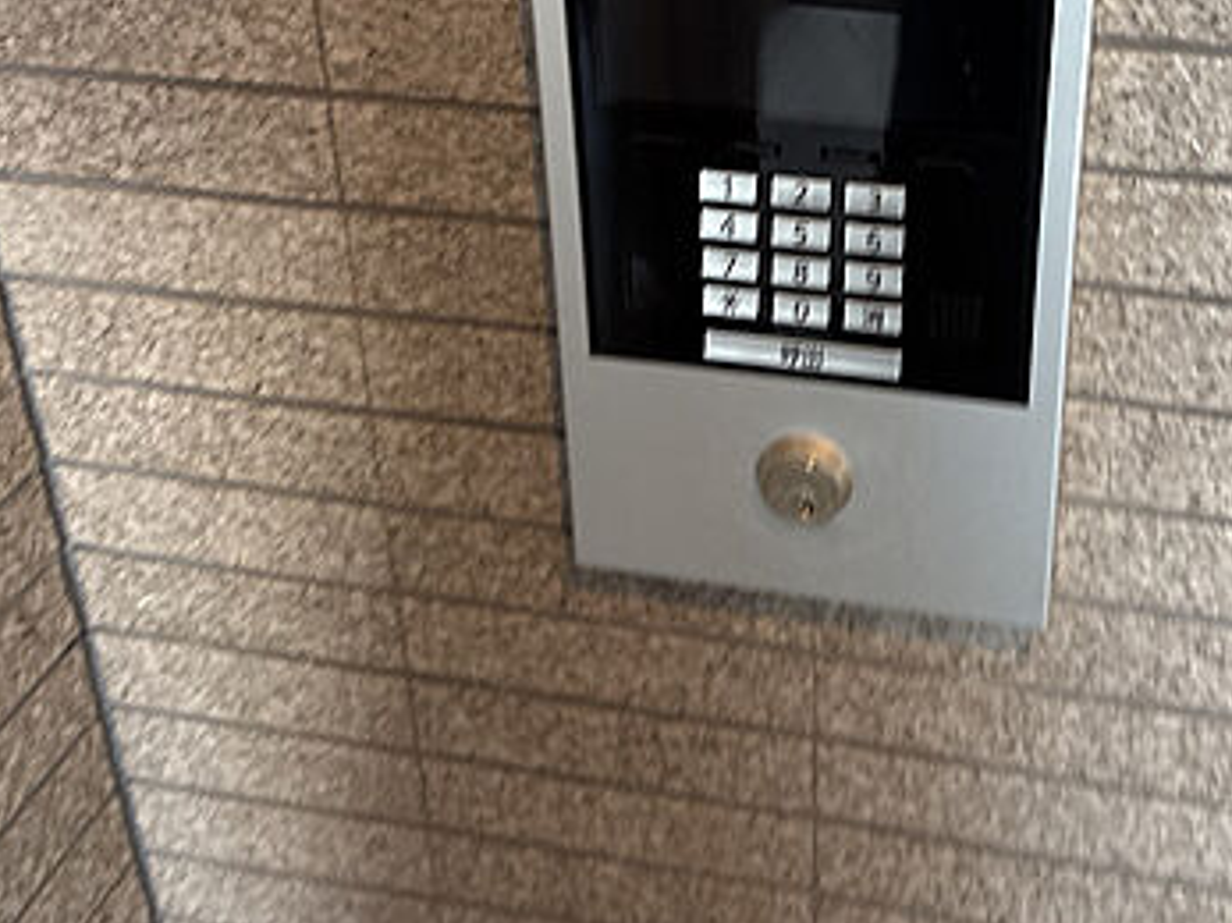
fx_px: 1601
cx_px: 831
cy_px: 142
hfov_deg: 41.5
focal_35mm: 45
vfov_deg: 31.1
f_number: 1.6
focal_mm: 5.96
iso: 160
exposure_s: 1/50
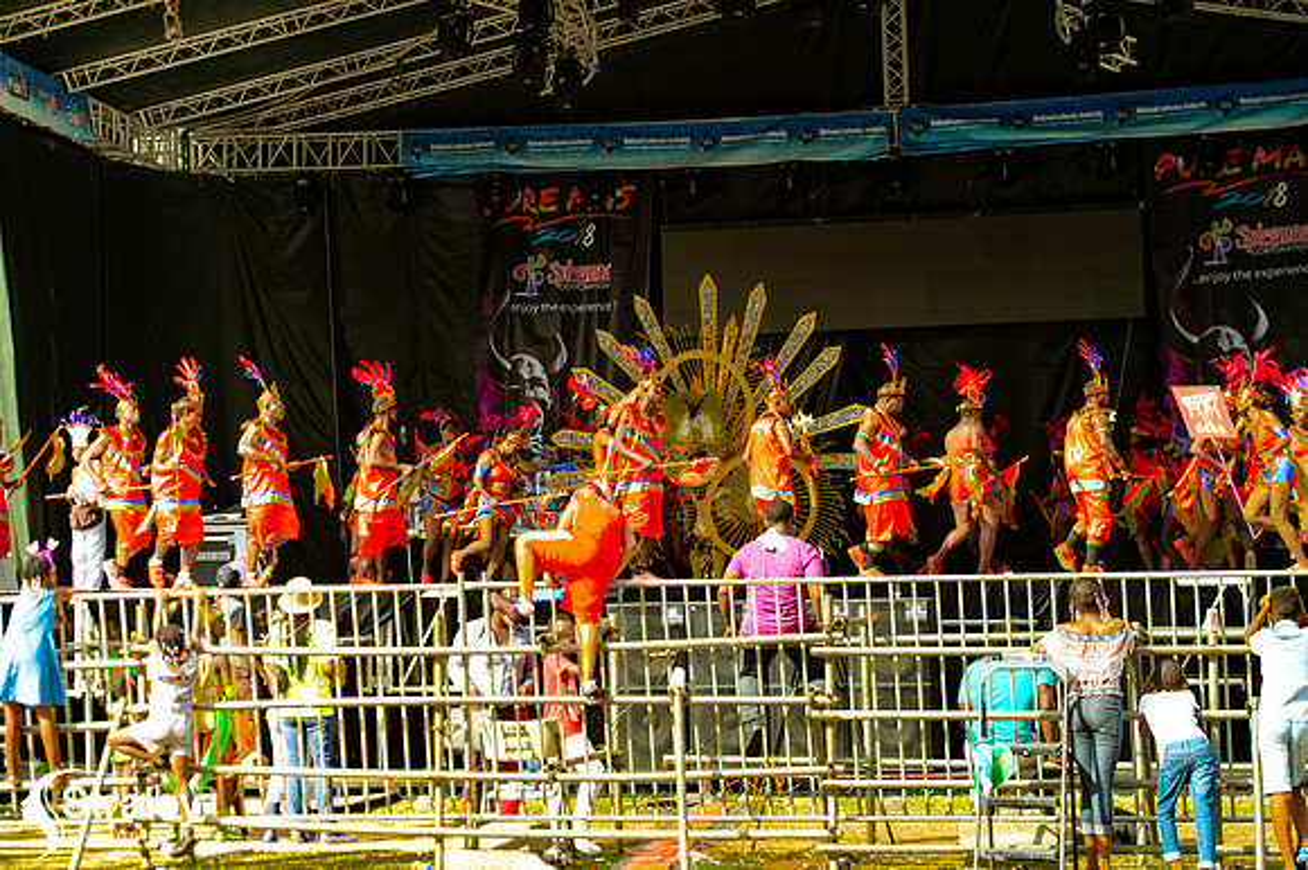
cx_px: 654
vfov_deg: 16.1
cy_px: 435
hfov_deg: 23.9
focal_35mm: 85
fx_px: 3086
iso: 160
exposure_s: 1/200
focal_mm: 85
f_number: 5.6
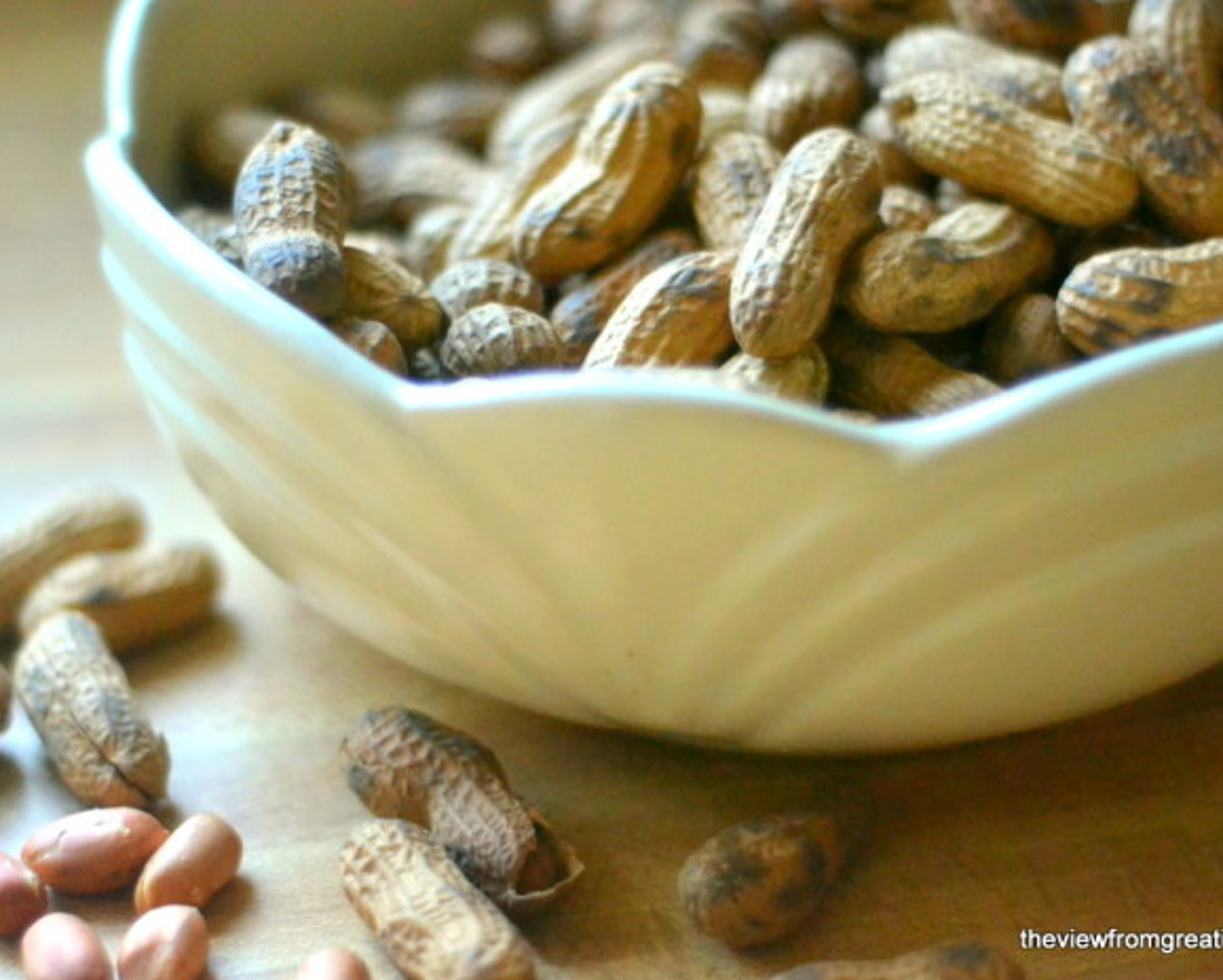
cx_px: 585
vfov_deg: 18.1
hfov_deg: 22.5
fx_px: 3079
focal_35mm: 85
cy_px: 490
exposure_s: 1/160
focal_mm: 50
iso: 3200
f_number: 2
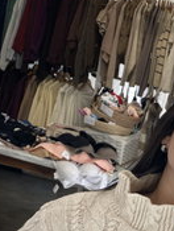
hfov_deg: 17.9
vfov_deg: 23.9
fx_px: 528
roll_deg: -13.7
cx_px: 203
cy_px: 216
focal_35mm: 79
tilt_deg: -14.3
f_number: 1.8
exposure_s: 1/100
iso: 40
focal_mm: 4.25
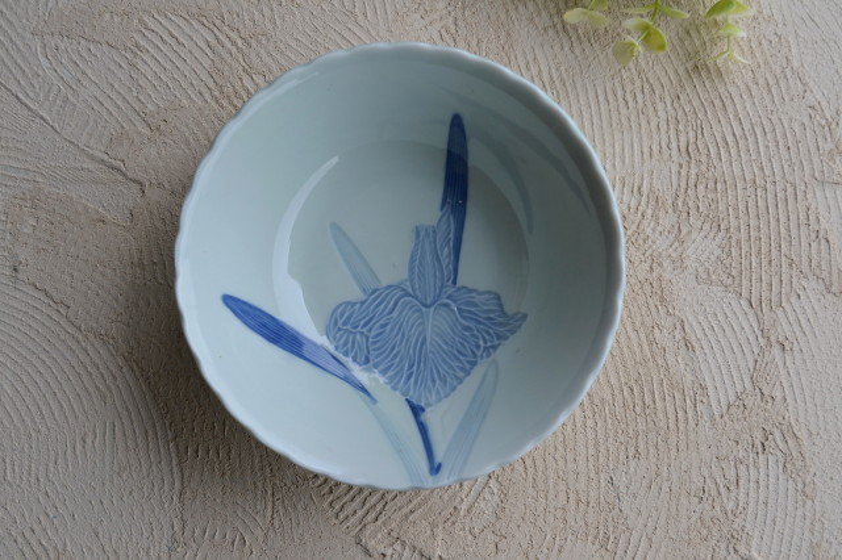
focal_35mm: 42
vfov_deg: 31.9
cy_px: 280
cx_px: 421
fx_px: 982
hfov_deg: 46.4
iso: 320
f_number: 5.6
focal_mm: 28
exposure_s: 1/125
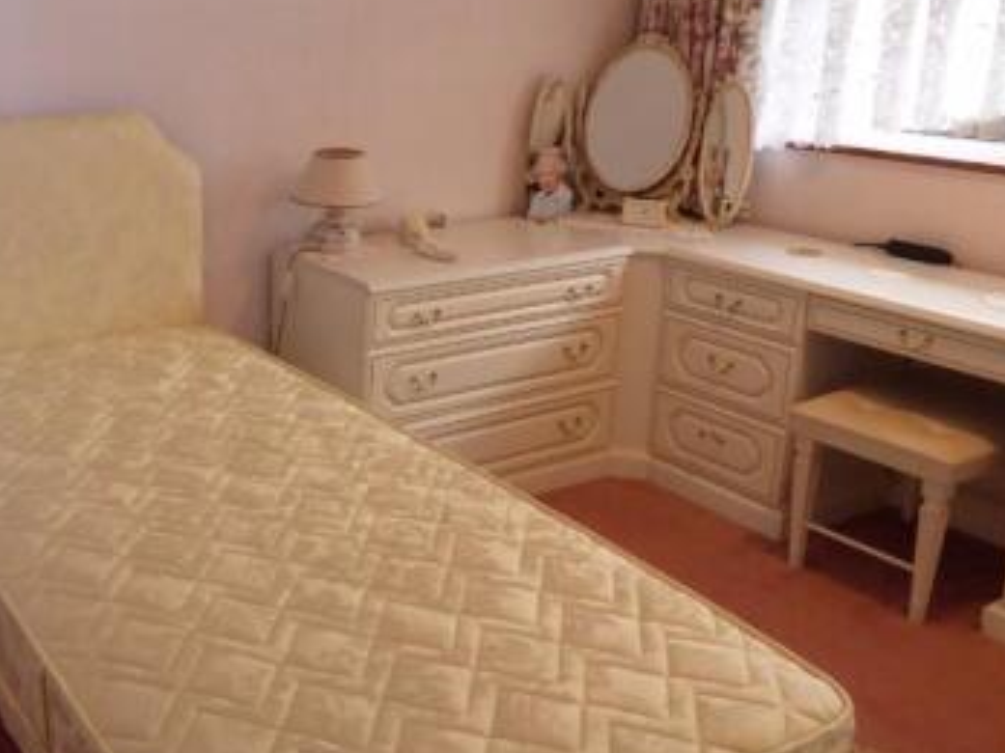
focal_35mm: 42
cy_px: 355
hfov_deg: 43.0
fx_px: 1219
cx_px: 216
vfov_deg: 34.3
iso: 500
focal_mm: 4.3
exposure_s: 1/60
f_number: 3.3
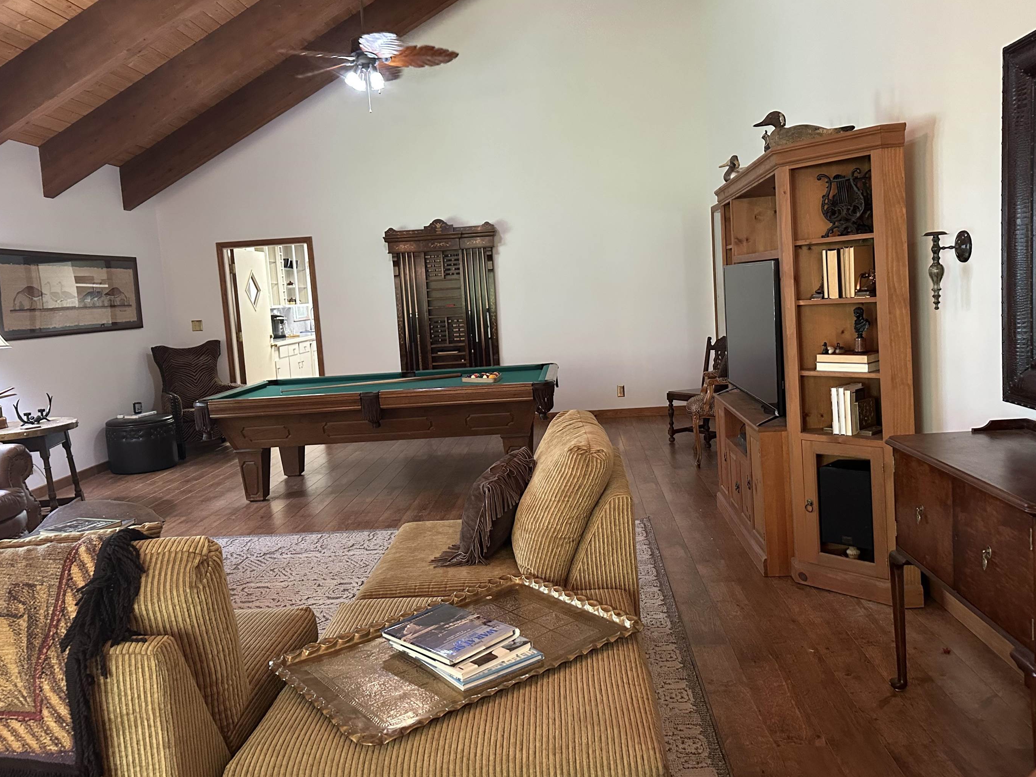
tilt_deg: -3.0
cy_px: 349
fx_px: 808
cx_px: 506
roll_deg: +3.2
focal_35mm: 27
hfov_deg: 65.3
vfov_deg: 51.3
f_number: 1.78
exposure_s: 1/60
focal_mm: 6.86
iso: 500
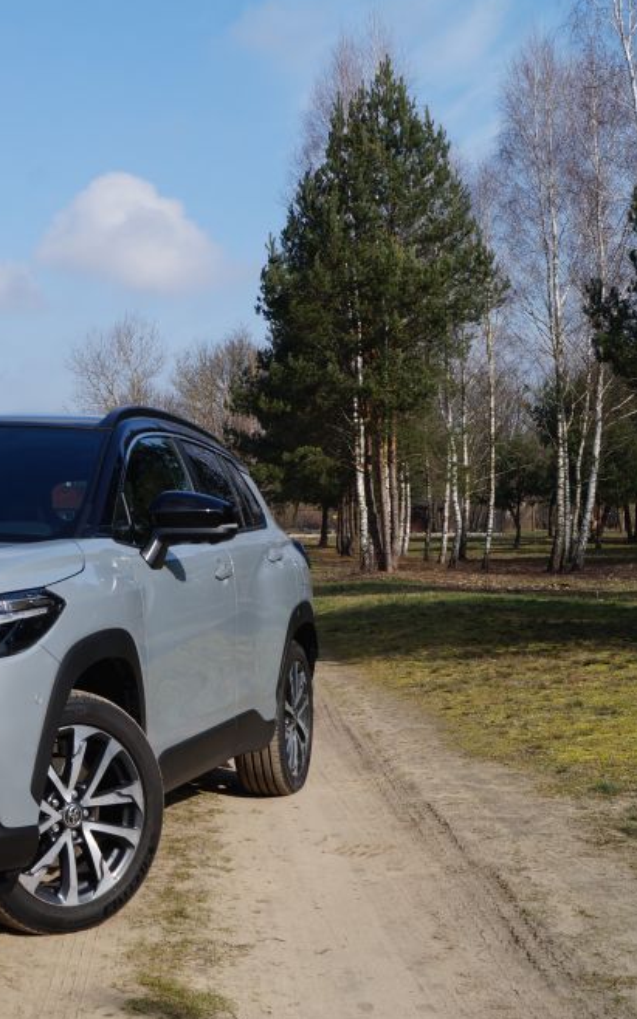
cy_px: 513
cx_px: -74
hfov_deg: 21.5
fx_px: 1584
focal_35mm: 57
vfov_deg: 35.7
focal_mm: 24
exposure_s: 1/160
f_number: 13
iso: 100
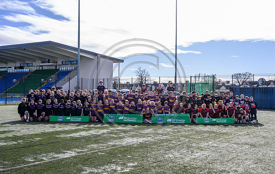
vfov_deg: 33.5
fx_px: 289
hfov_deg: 50.8
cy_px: 98
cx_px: 149
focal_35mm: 38
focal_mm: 34.5
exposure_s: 1/640
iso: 200
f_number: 6.3
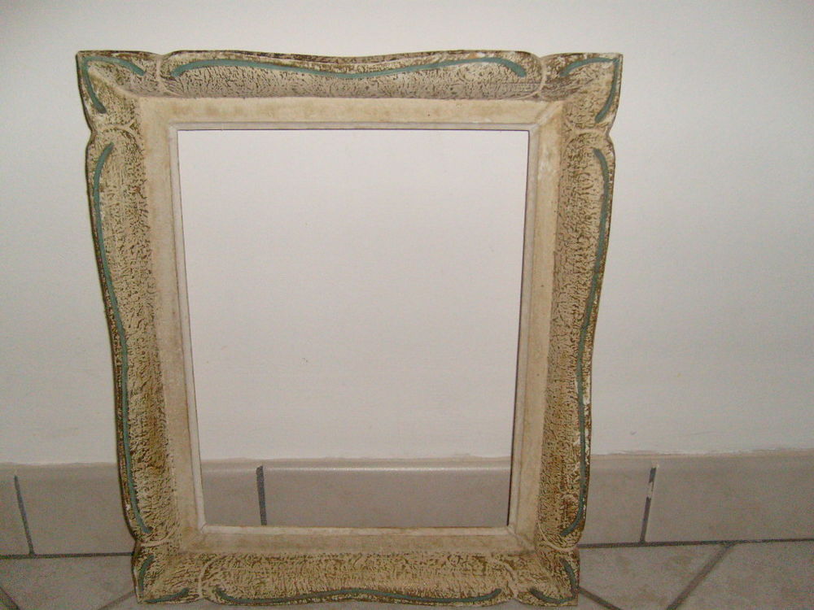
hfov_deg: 52.6
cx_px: 407
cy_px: 305
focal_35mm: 35
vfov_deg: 40.7
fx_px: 823
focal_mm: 5.8
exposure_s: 1/45
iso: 400
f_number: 2.8
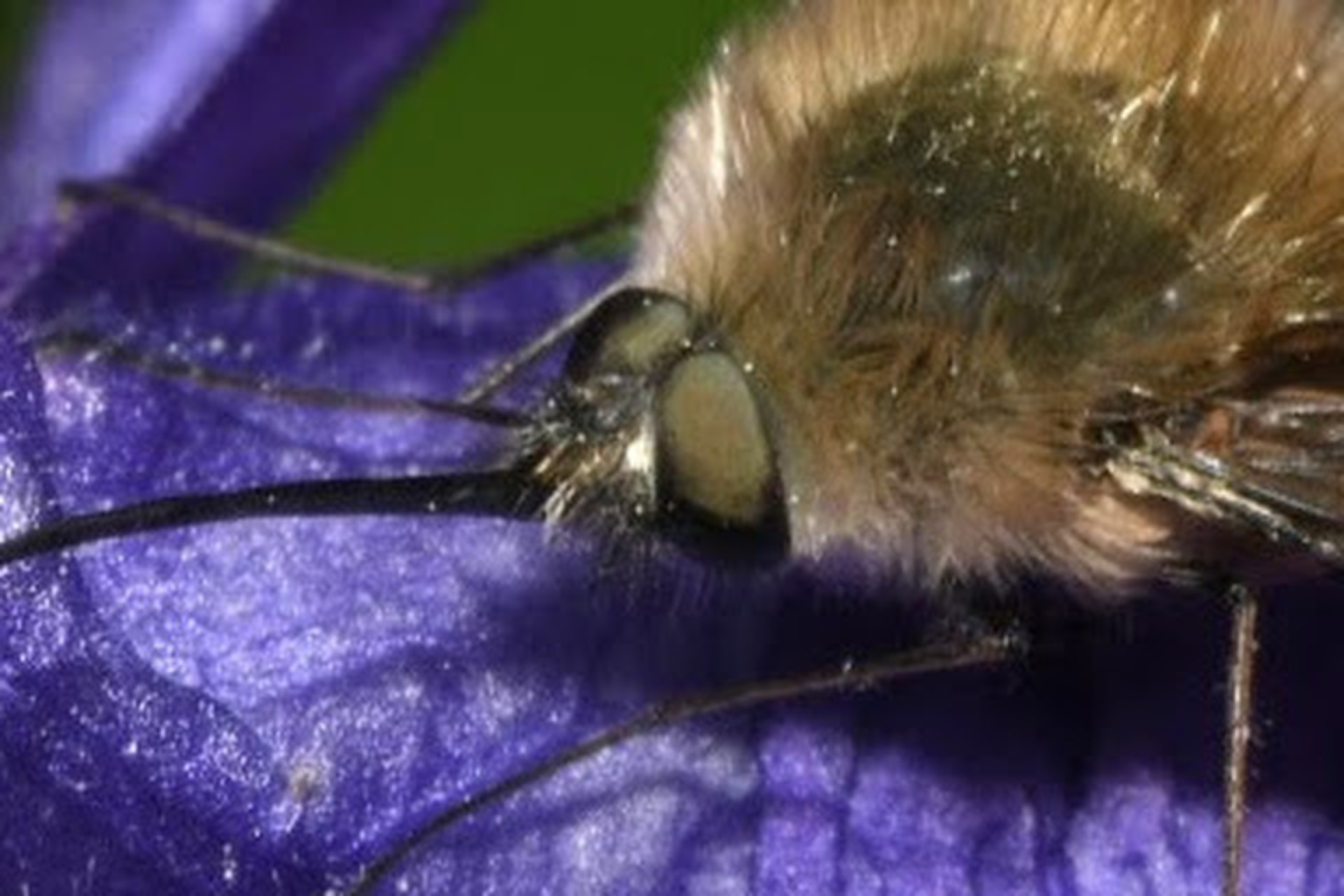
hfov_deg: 13.0
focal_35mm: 158
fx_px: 5880
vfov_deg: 8.7
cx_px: 672
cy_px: 448
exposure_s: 1/60
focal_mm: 105
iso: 100
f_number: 32
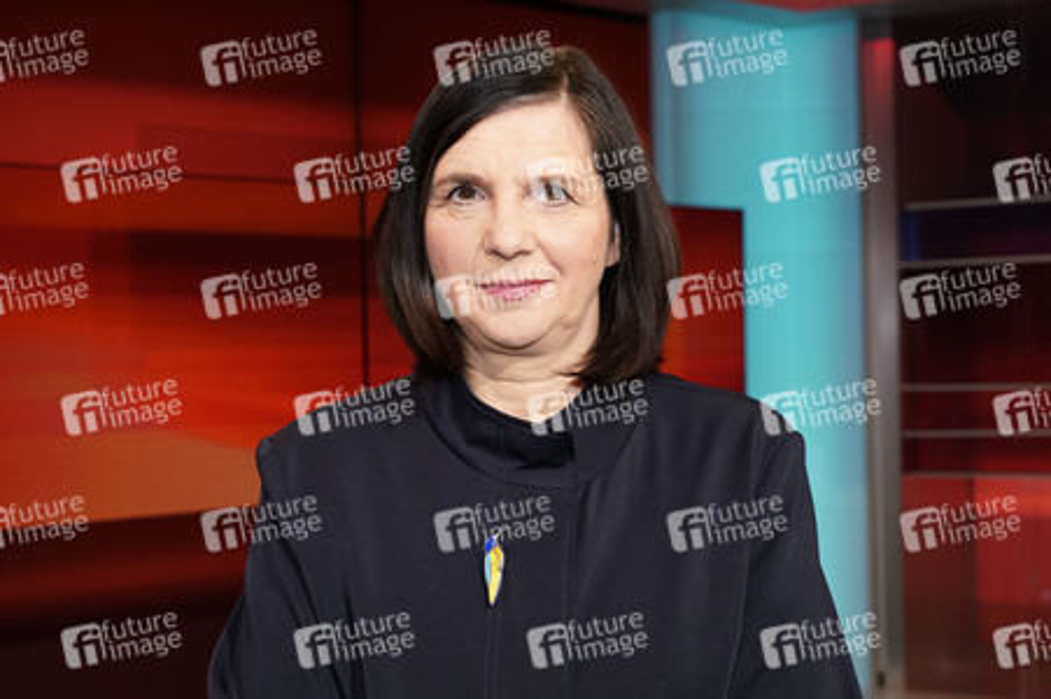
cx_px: 526
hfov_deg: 48.5
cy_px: 350
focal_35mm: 40
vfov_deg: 33.4
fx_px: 1167
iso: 1600
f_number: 5
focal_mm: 40
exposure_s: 1/125
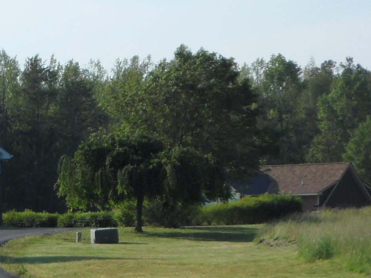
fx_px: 3375
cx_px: -72
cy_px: 191
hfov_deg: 6.3
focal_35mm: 315
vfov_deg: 4.7
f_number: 5
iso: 80
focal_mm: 19.6
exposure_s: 1/500
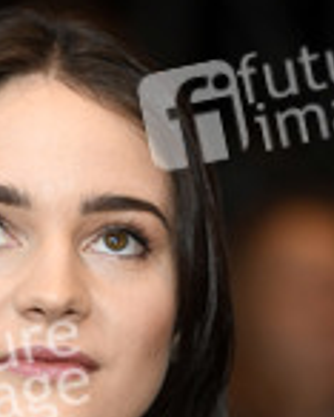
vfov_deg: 4.3
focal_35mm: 449
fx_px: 5542
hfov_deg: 3.4
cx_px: 26
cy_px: 531
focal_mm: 175
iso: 1250
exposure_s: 1/200
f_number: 3.2
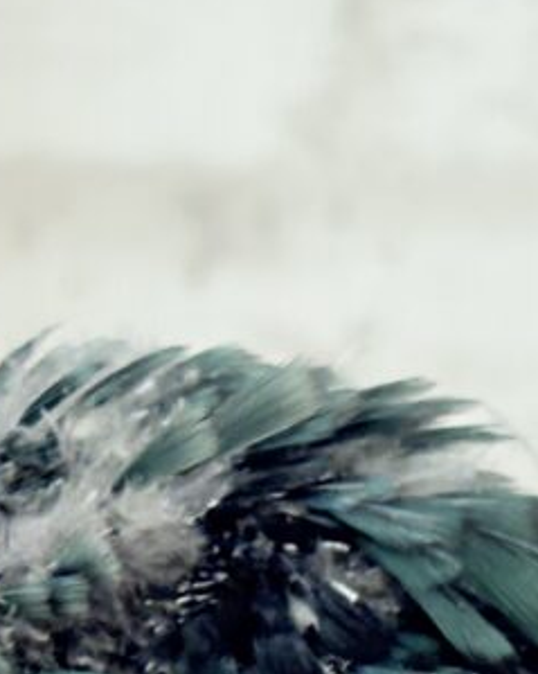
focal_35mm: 204
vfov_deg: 9.4
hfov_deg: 7.6
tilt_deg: +0.0
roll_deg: -1.8
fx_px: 4062
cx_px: 167
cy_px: 769
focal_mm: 5.96
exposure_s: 1/100
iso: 125
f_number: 1.6
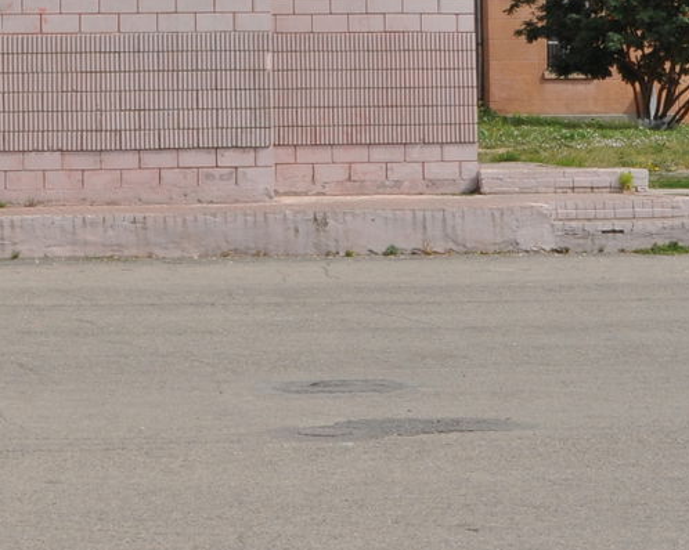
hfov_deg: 13.4
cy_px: -140
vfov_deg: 10.7
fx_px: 2874
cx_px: -55
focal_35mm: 141
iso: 200
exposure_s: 1/400
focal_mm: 26
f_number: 10
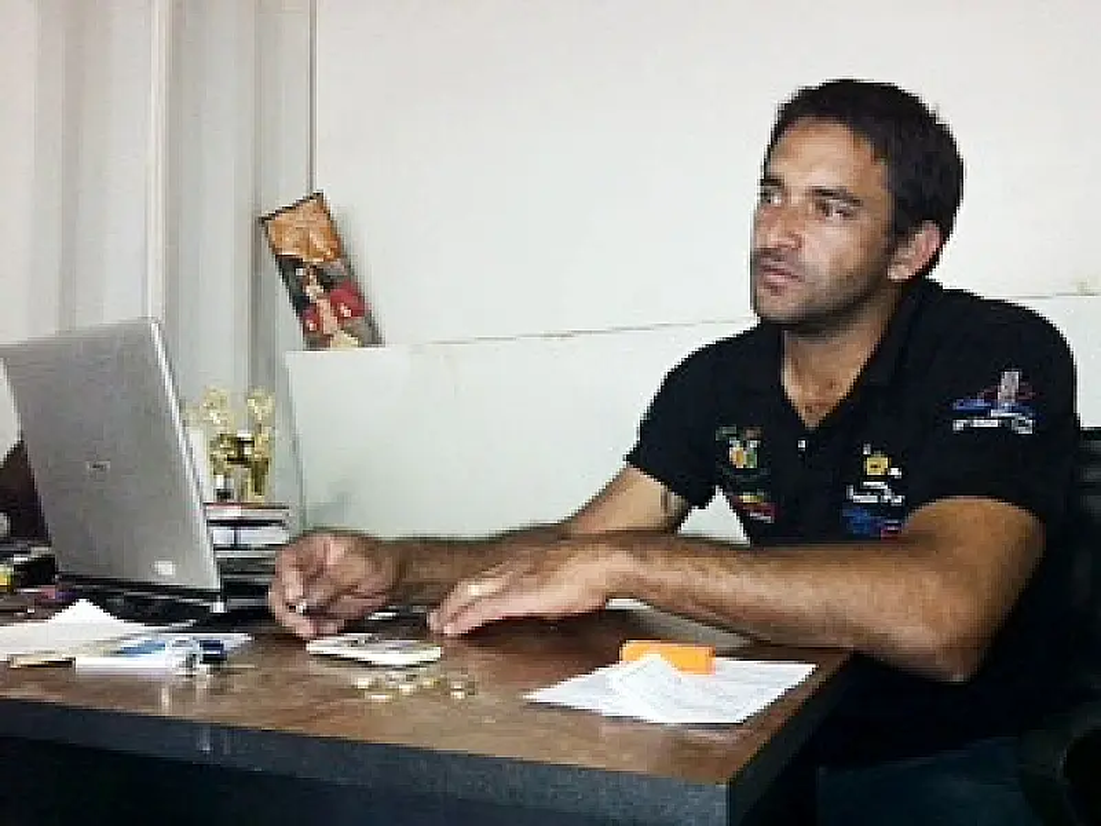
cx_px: 550
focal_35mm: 35
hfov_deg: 52.6
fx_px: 1113
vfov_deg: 40.7
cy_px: 413
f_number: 2.8
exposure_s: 1/17
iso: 200
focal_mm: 3.85
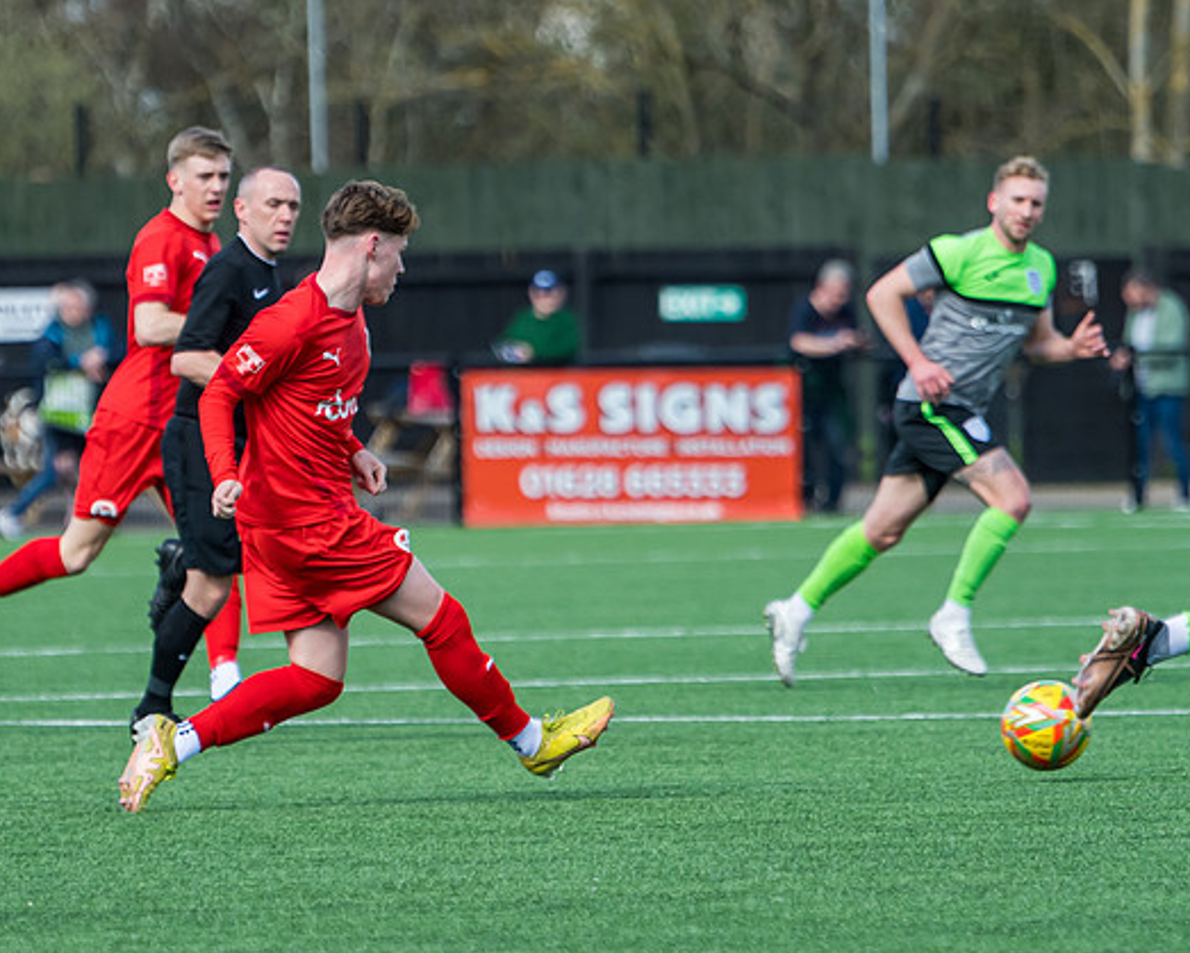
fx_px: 16668
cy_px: 512
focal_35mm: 473
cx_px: 485
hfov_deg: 4.1
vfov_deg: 3.3
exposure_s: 1/1250
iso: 400
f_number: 4
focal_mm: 240
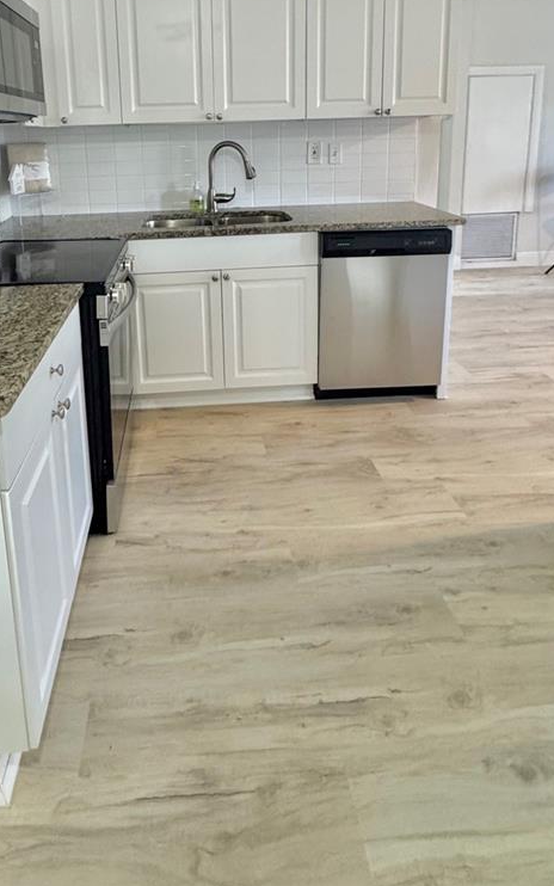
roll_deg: +1.0
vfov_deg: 70.6
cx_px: 207
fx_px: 580
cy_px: 240
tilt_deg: -8.8
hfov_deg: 50.6
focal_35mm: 24
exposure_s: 1/60
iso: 400
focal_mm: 2.22
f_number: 2.2
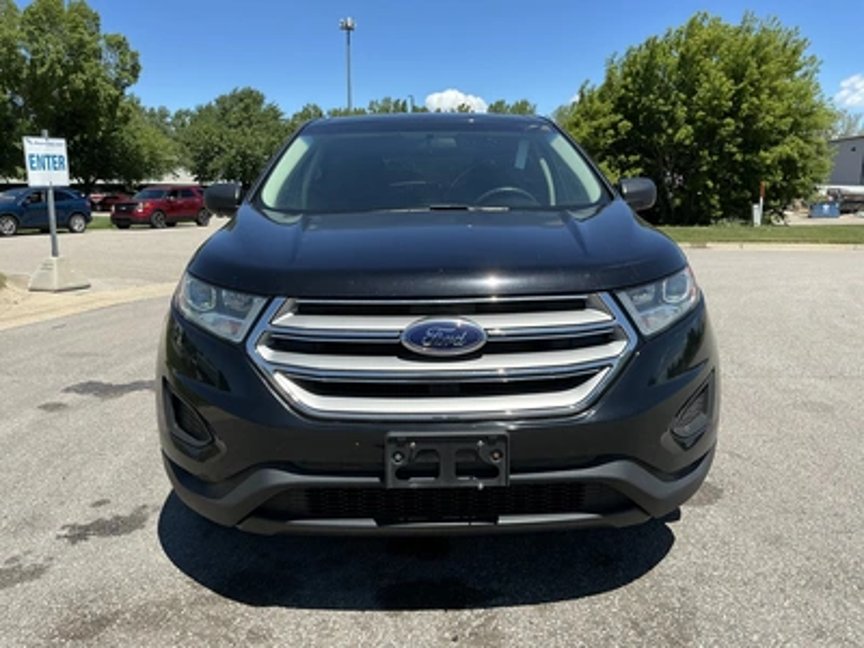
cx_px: 432
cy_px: 324
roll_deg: -0.5
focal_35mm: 28
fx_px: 699
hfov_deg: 63.4
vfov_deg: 49.7
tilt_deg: -7.0
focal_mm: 3
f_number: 1.8
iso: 25
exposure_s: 1/1451
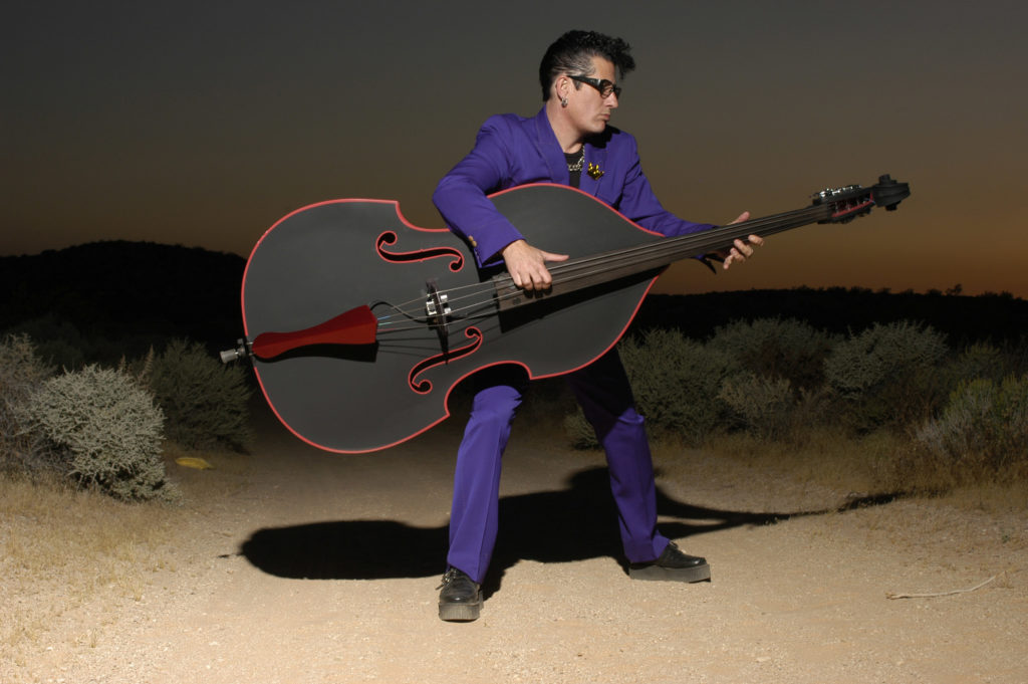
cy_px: 342
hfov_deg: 33.4
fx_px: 1712
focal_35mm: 60
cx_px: 514
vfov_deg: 22.6
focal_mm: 40
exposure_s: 1/125
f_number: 10
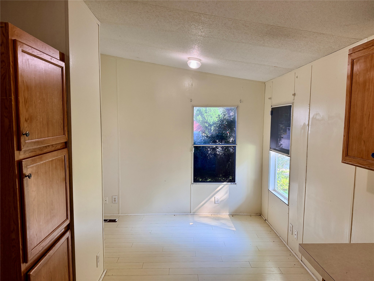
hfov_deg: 71.6
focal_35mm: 24
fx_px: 259
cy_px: 140
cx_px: 187
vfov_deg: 56.8
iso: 200
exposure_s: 1/120
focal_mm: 6.76
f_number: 1.78
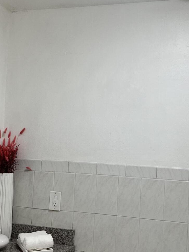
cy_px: 125
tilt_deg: +0.6
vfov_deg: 35.5
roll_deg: -3.5
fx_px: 393
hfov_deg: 26.8
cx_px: 129
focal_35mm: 54
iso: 100
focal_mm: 5.1
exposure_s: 1/120
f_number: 1.6
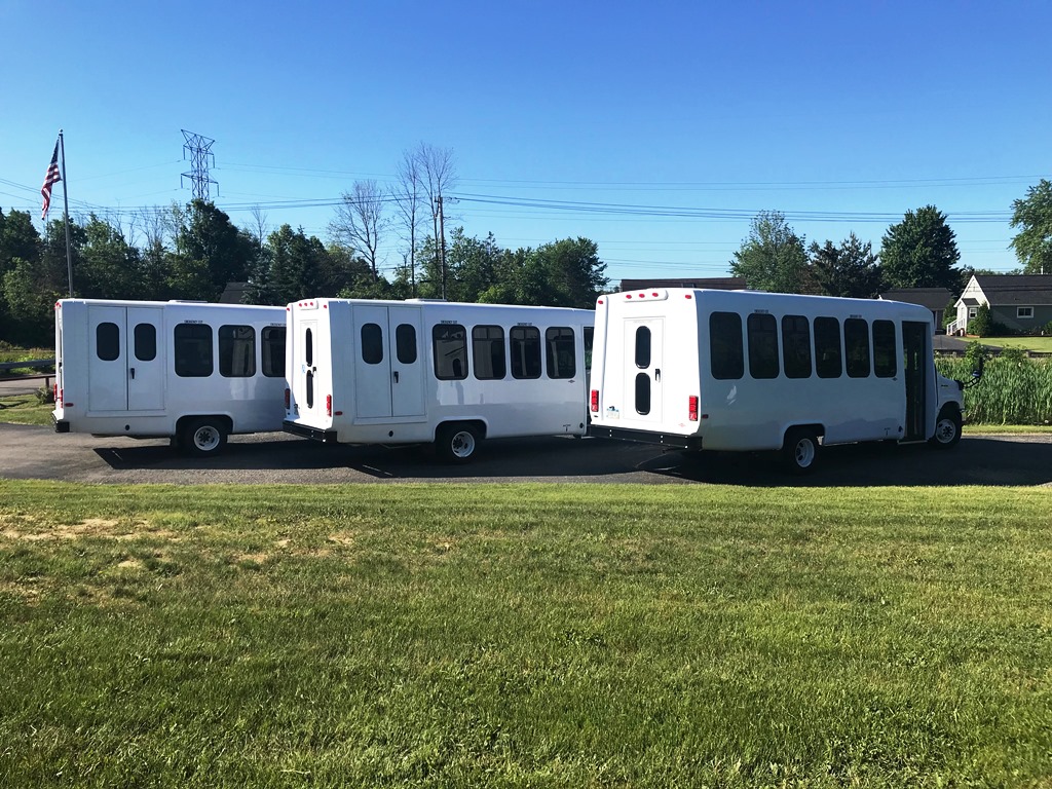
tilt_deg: -3.3
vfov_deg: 49.7
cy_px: 394
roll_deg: +1.0
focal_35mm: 28
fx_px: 851
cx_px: 526
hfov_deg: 63.4
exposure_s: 1/2083
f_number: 1.8
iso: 20
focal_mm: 3.99
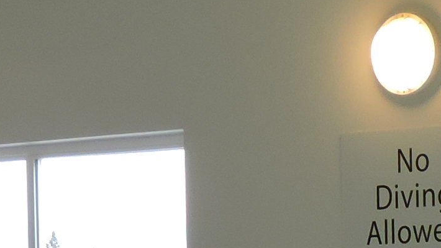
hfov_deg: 7.6
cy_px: 628
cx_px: 270
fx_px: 3309
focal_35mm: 283
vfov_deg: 4.2
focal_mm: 7.1
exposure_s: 1/50
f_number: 3.3
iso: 125
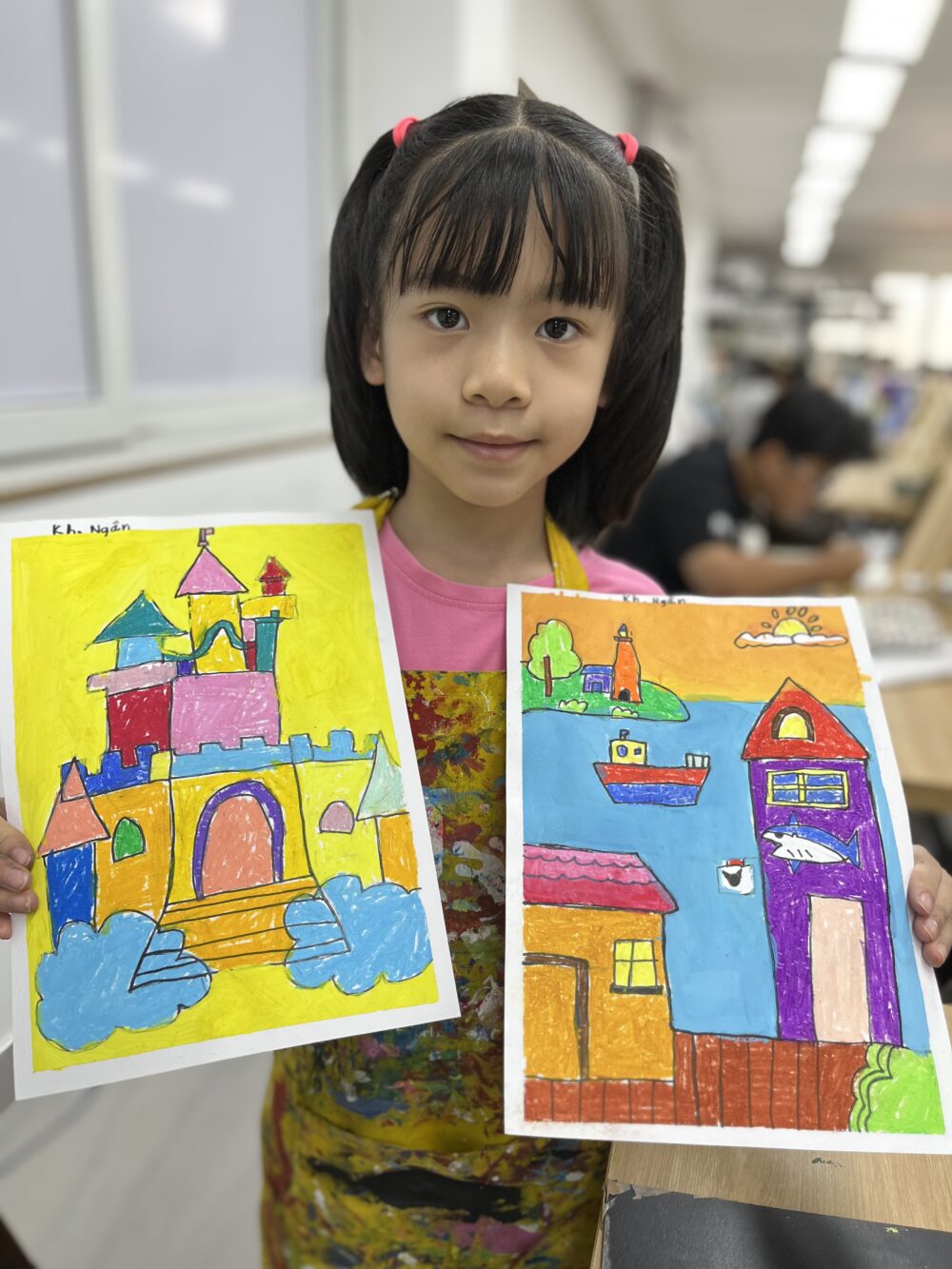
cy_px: 634
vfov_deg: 67.3
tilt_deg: -17.3
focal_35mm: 26
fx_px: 953
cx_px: 476
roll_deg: -2.0
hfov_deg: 53.1
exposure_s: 1/100
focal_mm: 5.1
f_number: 1.6
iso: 40
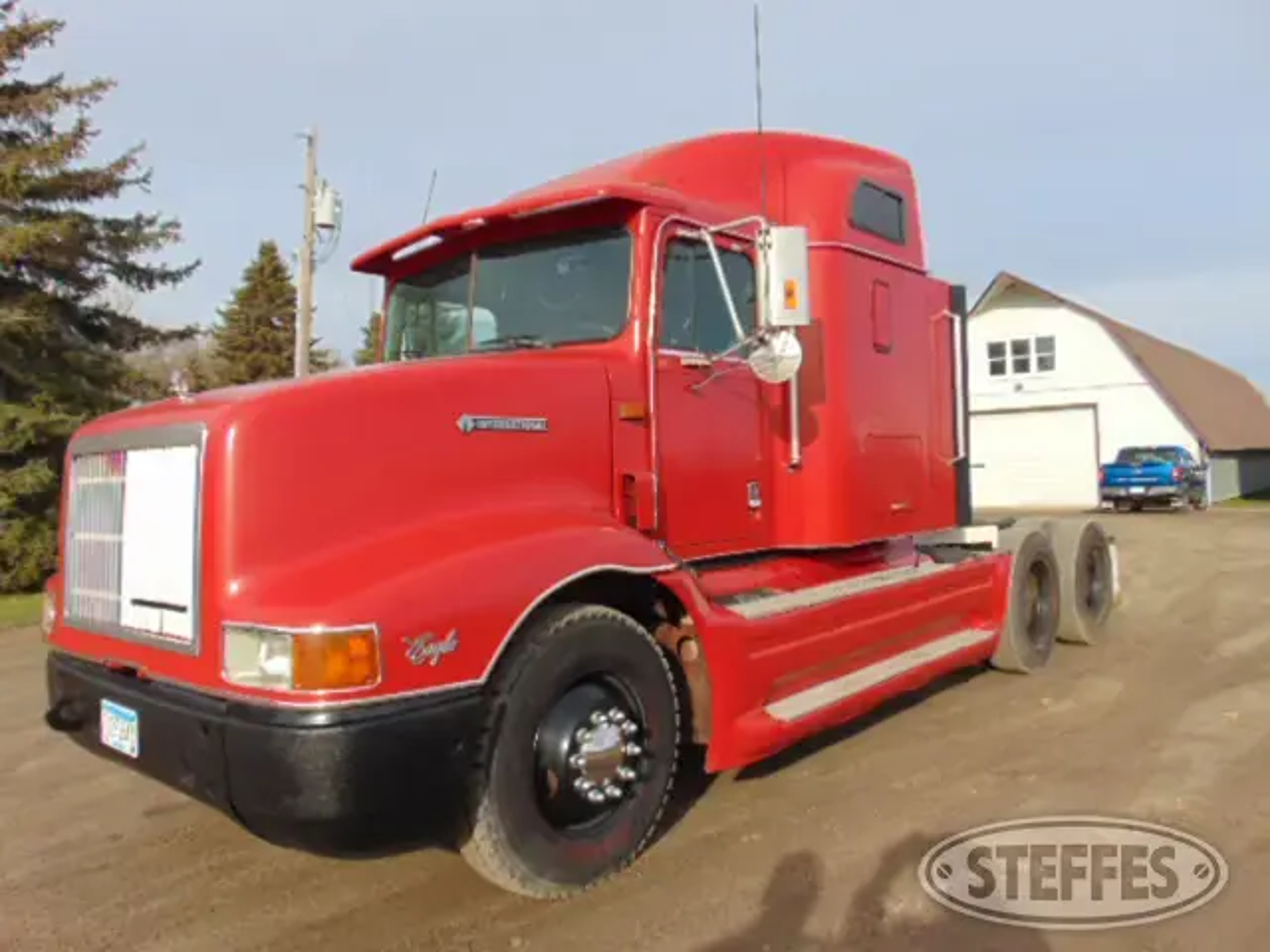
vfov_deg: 54.9
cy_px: 476
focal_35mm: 25
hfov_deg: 69.4
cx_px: 635
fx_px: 917
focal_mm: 4.5
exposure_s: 1/200
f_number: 7.7
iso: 80
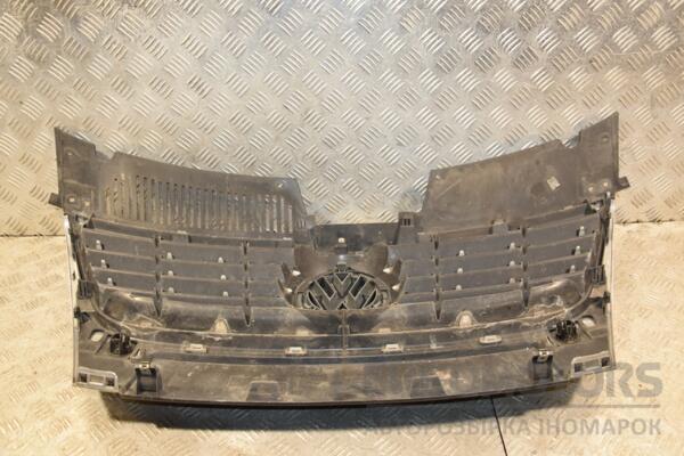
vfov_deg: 40.0
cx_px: 342
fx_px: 627
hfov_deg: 57.2
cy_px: 228
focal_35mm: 33
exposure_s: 1/100
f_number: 5
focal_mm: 22
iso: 800
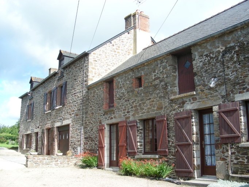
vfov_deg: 37.7
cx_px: 124
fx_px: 273
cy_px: 94
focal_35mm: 38
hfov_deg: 49.0
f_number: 4
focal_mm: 6.3
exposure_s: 1/202
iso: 50
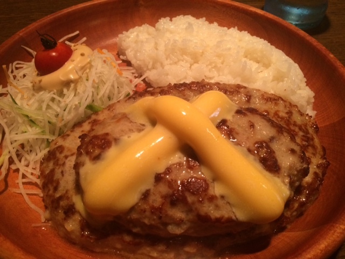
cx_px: 172
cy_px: 130
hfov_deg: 61.7
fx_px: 289
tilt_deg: -50.9
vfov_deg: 48.2
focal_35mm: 29
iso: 200
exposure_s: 1/30
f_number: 2.2
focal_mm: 4.15
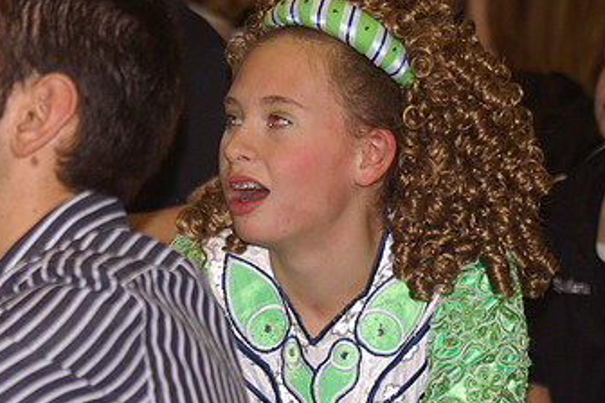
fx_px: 3042
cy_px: 254
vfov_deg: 7.6
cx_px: 353
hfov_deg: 11.4
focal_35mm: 181
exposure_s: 1/125
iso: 400
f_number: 4
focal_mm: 70
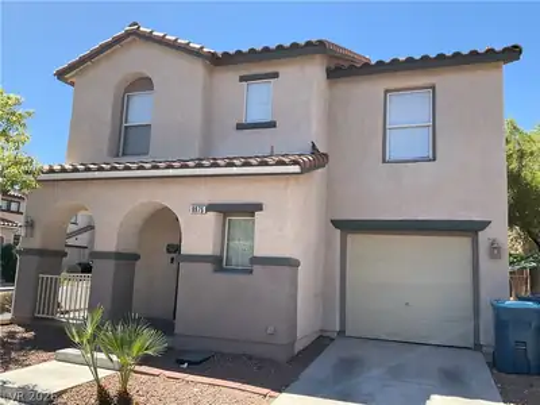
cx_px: 270
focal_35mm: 29
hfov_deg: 61.7
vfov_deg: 48.2
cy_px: 202
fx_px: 452
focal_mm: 3
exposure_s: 1/997
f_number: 1.8
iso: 25
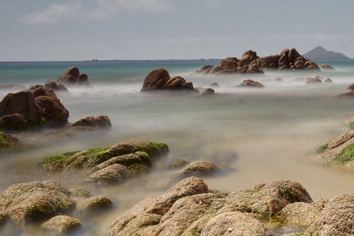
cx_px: 350
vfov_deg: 16.6
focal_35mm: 82
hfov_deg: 23.8
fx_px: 806
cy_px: 87
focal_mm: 26
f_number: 18
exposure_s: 30
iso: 100
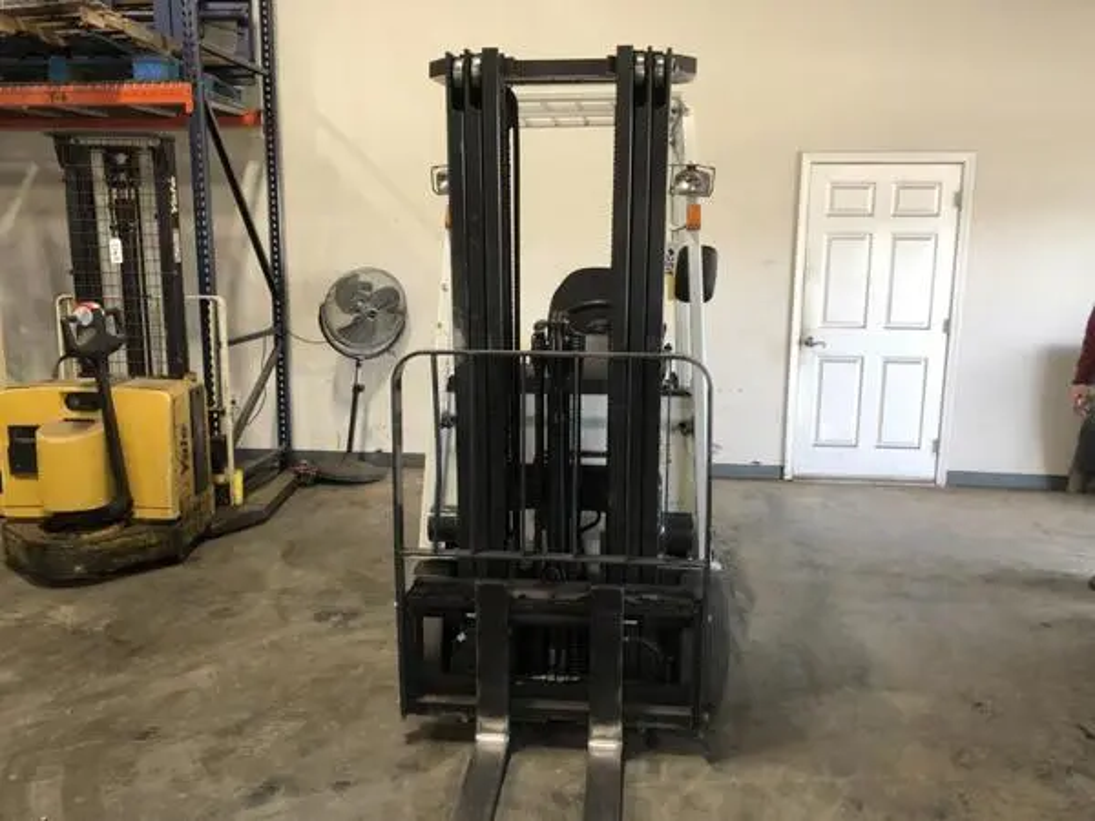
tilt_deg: -10.5
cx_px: 548
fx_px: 886
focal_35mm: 28
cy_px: 410
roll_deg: -0.3
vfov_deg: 49.7
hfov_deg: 63.4
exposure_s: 1/20
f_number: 1.8
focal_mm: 4
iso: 40
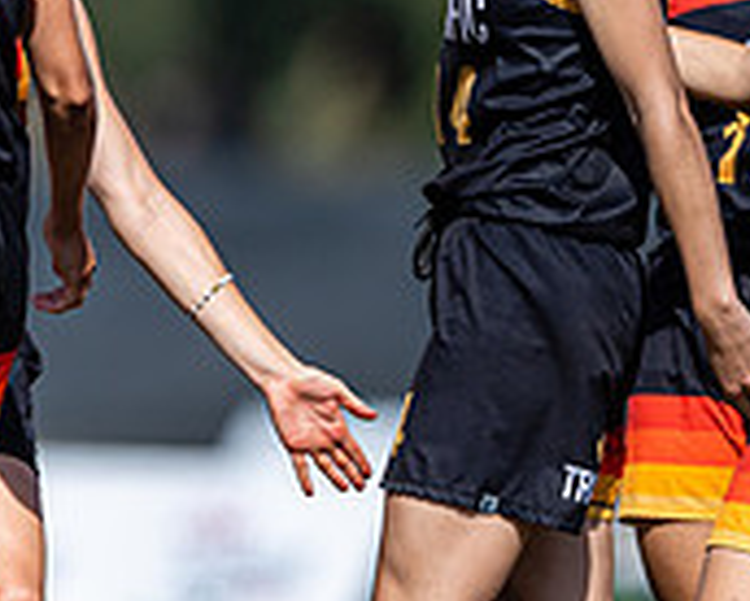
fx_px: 28133
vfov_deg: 1.2
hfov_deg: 1.5
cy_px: 28
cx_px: 789
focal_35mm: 1266
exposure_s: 1/3200
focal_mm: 400
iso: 100
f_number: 2.8
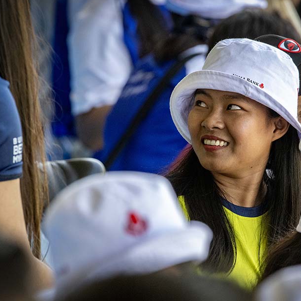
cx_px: 197
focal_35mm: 533
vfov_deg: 3.3
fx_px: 5244
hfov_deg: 3.3
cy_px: 152
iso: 2500
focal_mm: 400
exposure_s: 1/500
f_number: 8
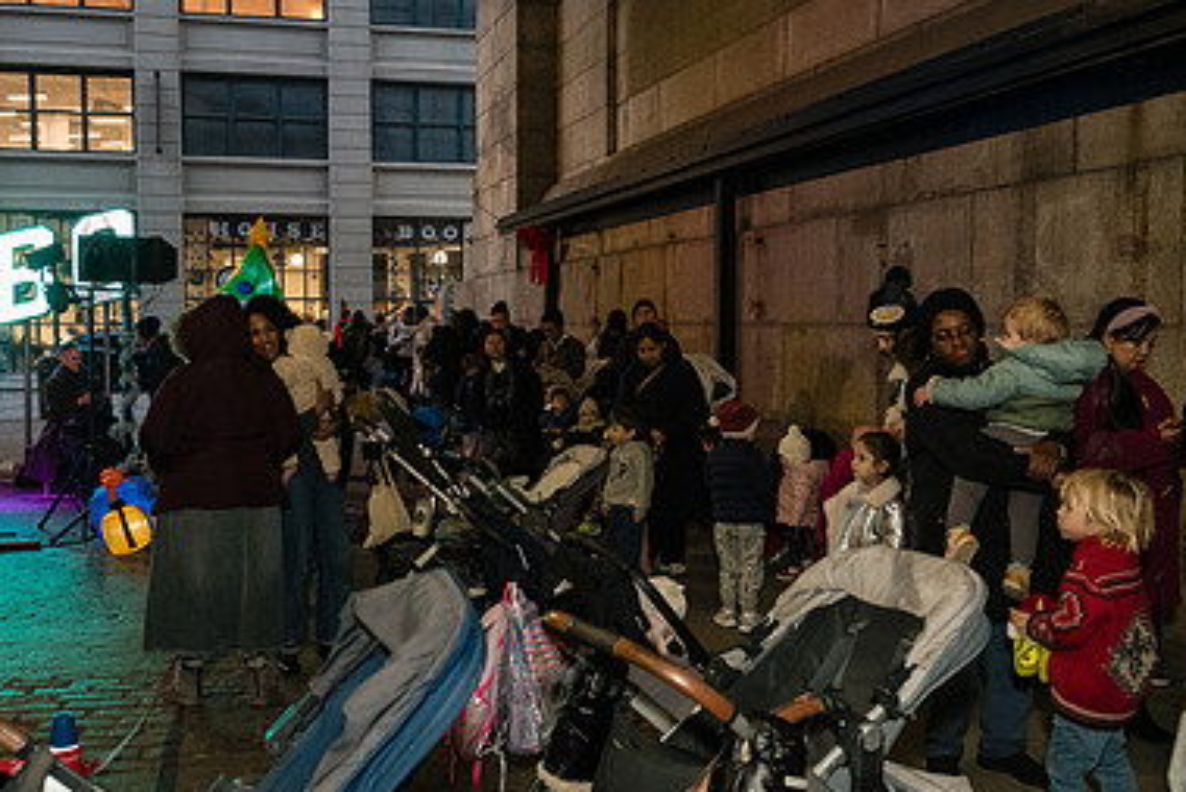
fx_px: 1219
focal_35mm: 37
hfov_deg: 51.7
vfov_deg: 36.0
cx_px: 502
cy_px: 405
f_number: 3.5
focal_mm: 24
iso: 4000
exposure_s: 1/160
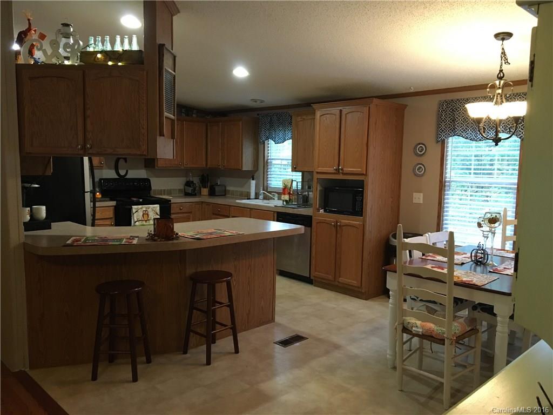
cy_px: 208
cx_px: 276
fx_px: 463
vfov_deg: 48.2
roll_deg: -0.8
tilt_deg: -3.8
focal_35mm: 29
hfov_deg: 61.7
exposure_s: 1/30
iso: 160
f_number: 2.2
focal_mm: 4.15
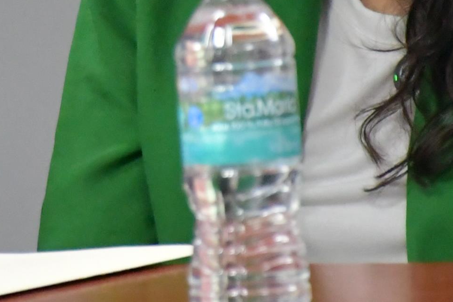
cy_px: -64
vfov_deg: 1.5
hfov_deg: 2.3
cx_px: -39
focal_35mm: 914
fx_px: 11504
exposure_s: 1/80
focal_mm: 140
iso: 6400
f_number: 5.6
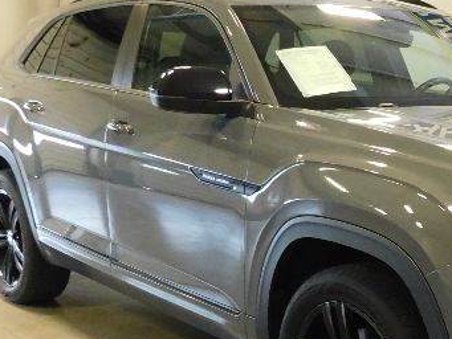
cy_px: 282
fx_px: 901
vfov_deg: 21.0
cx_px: 407
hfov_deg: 27.2
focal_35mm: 69
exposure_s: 1/15
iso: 400
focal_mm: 4
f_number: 3
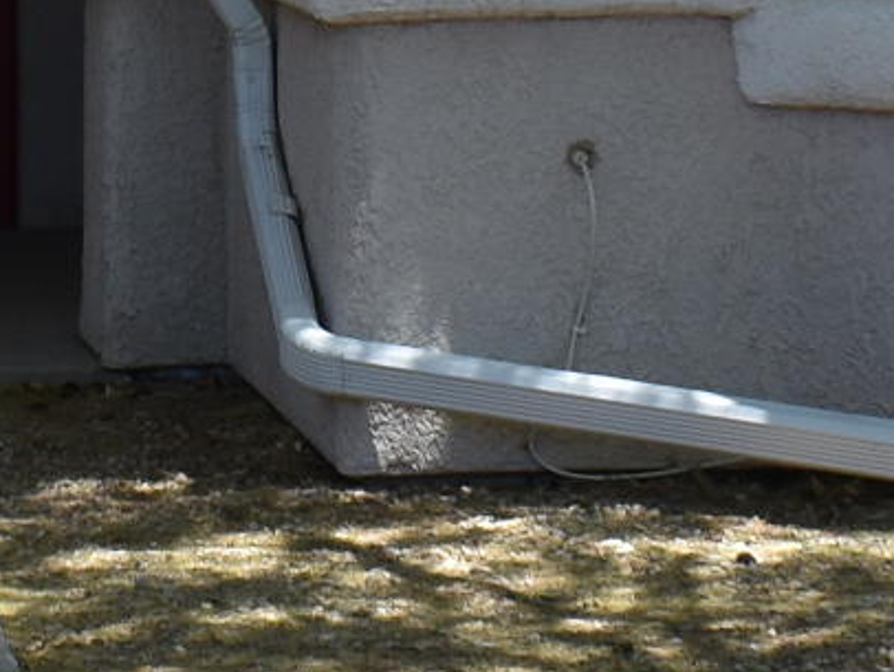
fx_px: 5777
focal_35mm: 224
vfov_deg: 6.5
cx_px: 75
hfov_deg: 8.8
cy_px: -480
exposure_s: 1/250
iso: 200
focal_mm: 21
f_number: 8
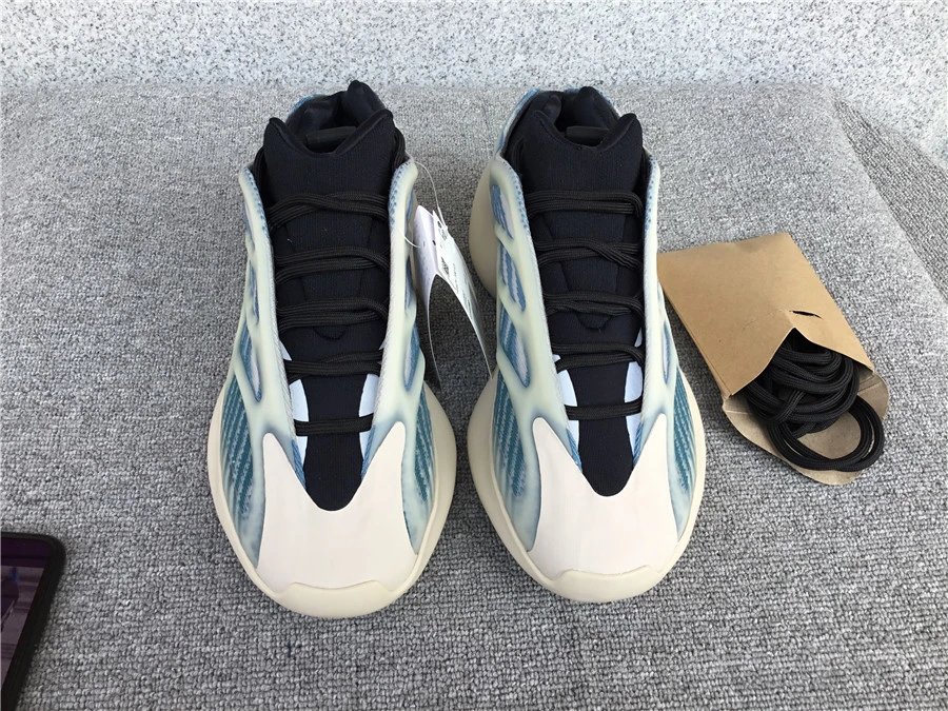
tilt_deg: -48.9
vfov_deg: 45.4
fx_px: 849
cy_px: 356
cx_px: 474
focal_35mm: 31
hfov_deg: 58.4
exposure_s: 1/334
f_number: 2.4
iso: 25
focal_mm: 3.3
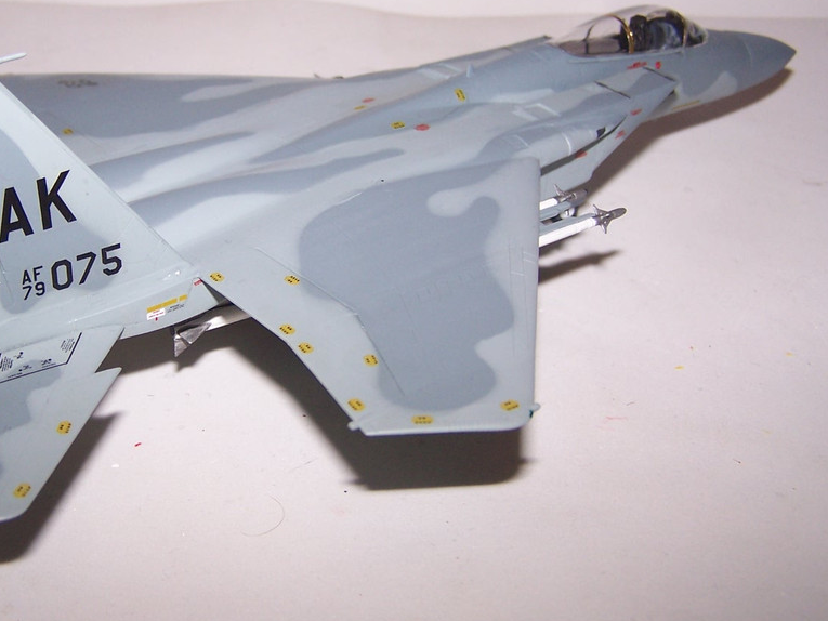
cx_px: 298
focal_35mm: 53
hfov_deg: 35.9
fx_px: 1268
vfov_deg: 27.5
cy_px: 269
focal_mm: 6.3
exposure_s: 1/60
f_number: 2.8
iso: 80
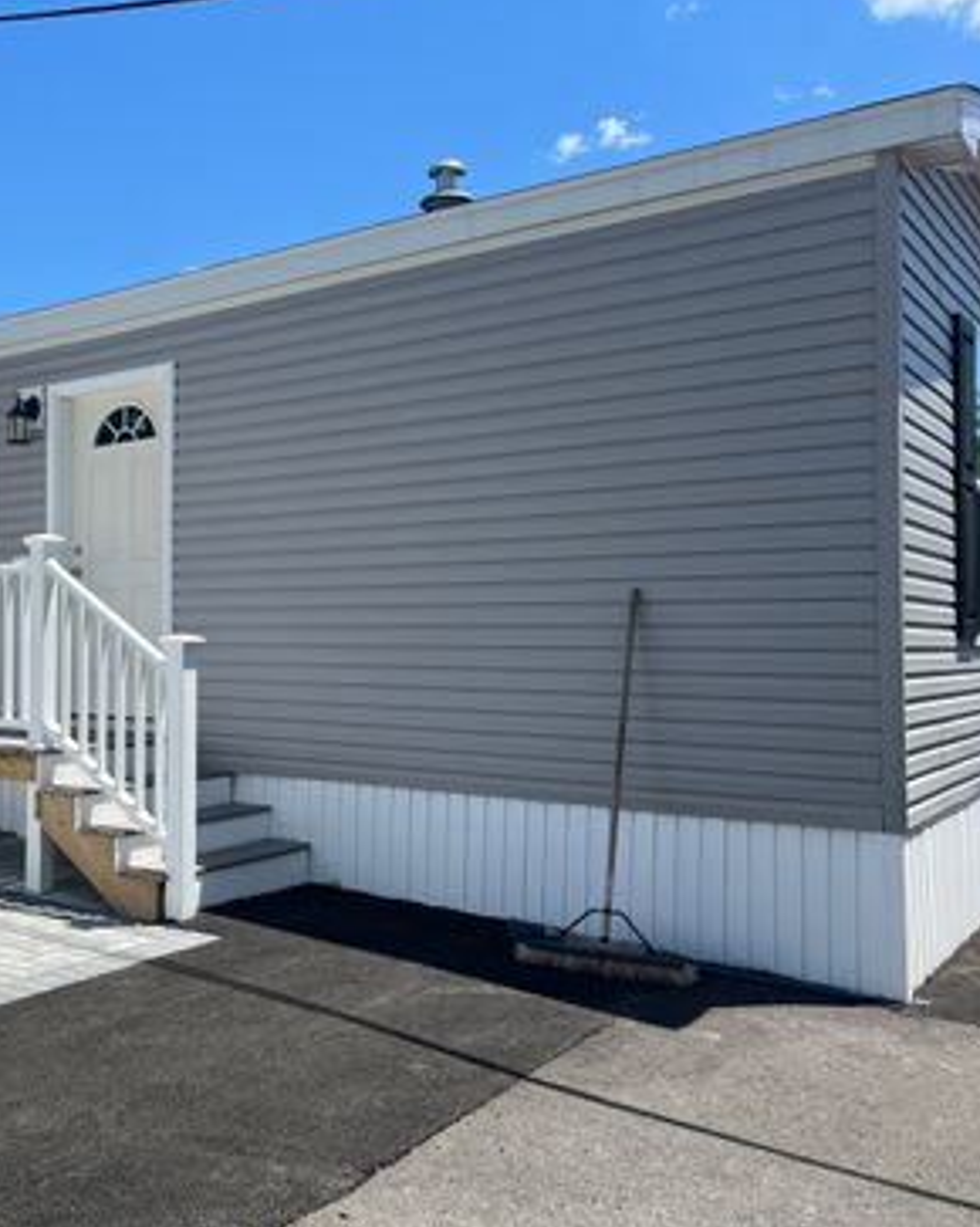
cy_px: 600
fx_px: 1270
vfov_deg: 51.6
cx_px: 159
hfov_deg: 40.0
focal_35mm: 35
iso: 50
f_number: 1.5
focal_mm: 5.7
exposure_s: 1/4115
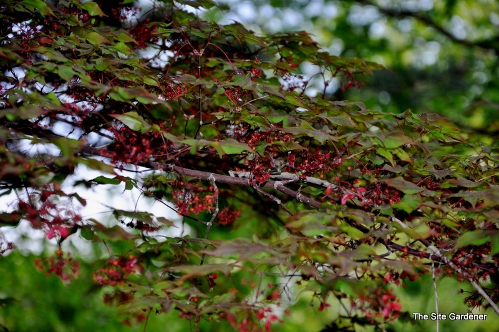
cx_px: 250
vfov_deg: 8.7
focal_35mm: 158
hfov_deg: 13.1
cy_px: 166
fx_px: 2181
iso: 280
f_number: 5.6
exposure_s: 1/200
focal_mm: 105
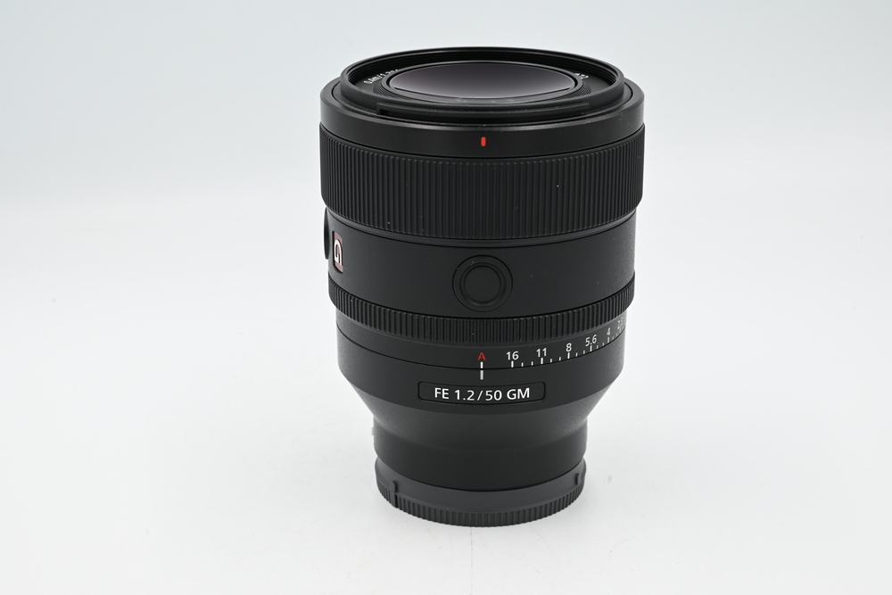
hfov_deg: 31.4
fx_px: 1586
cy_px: 298
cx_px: 446
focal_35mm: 64
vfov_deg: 21.2
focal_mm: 64
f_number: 14
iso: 100
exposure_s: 1/15
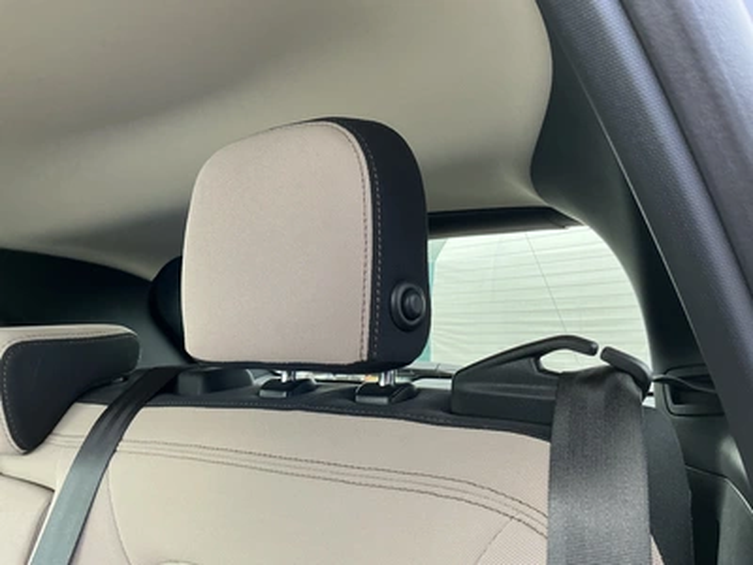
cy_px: 282
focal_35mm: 28
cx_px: 376
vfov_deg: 49.7
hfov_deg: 63.4
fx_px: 609
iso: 64
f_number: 1.8
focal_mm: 3
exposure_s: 1/97
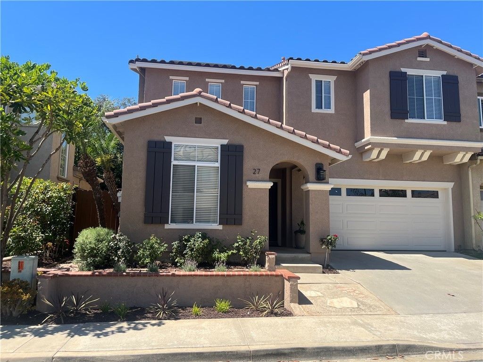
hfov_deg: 67.3
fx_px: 363
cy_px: 181
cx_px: 242
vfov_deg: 53.1
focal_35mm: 26
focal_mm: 5.1
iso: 50
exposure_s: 1/1672
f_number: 1.6
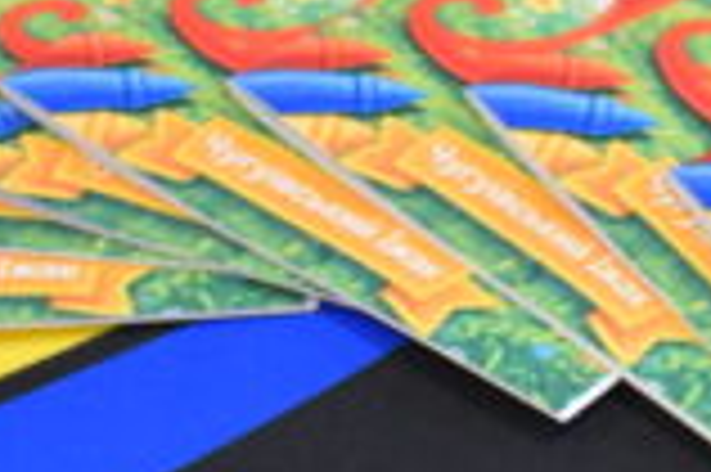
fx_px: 4617
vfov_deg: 5.9
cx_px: 968
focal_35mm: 234
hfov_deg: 8.7
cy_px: 110
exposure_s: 1/60
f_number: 4
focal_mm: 24
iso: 720
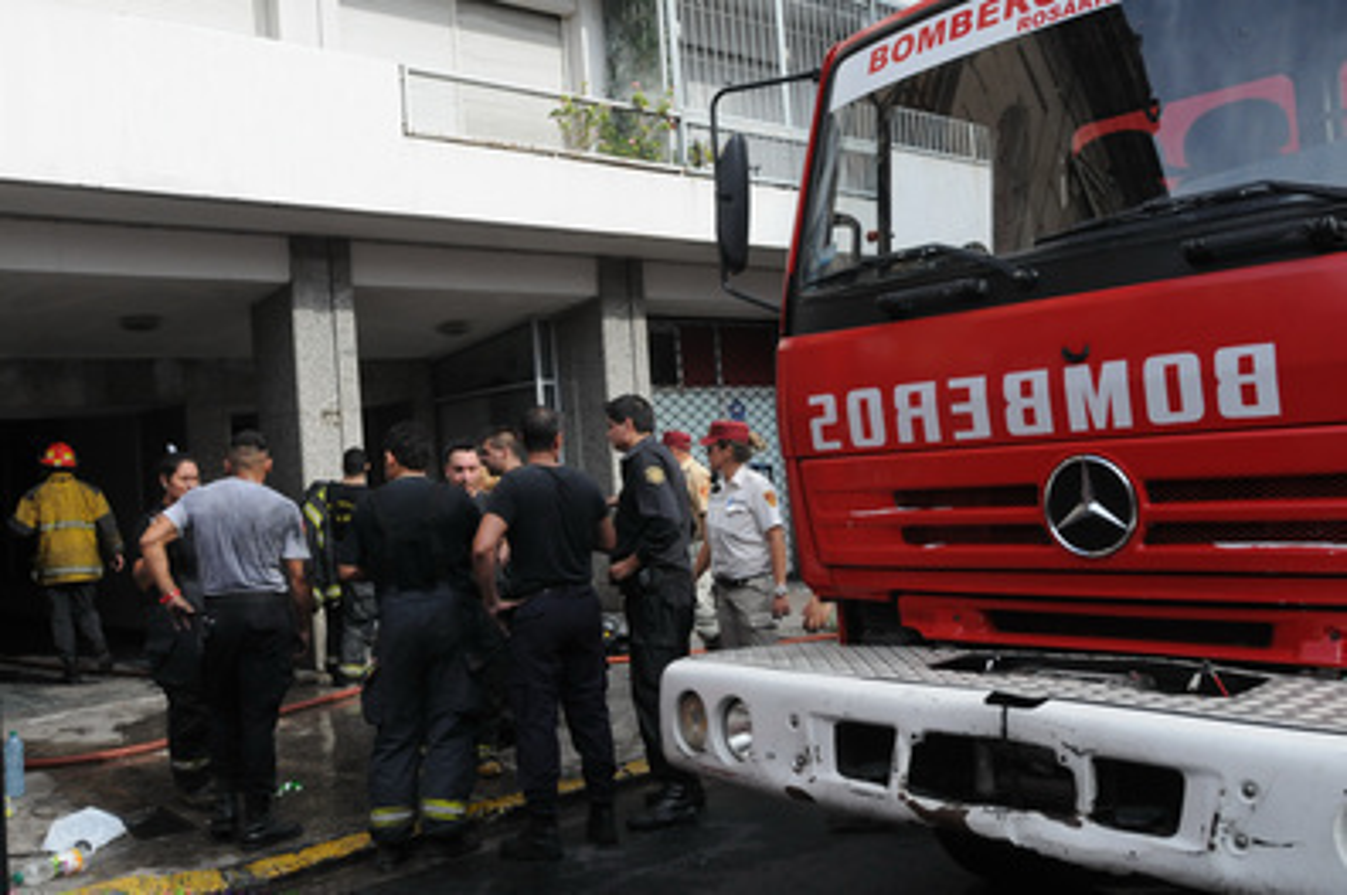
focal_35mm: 33
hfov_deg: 57.3
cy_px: 448
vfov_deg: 39.9
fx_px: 1233
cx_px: 674
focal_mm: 22
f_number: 6.3
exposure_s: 1/800
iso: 800
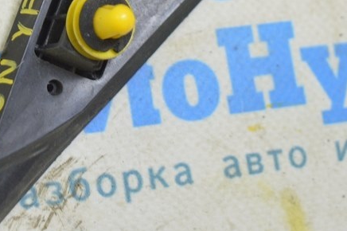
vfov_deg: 10.1
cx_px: 80
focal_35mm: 134
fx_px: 1291
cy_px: -35
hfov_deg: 15.2
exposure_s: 1/20
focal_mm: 38
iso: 400
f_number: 5.6
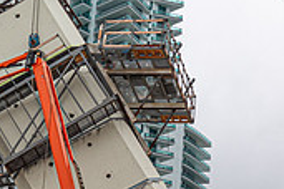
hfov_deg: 8.6
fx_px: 1870
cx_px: -30
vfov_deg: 5.8
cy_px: 59
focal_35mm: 237
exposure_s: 1/250
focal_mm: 25.7
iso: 125
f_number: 6.3
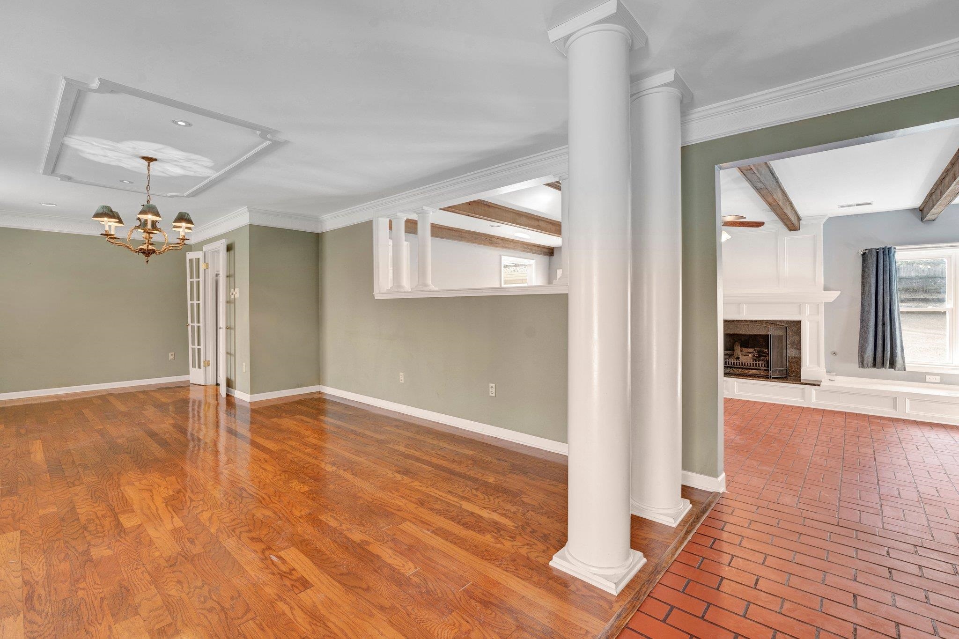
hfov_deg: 100.0
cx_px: 480
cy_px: 320
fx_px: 402
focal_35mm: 15
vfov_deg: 76.9
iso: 400
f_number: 8
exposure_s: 1/13
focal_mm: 15.1
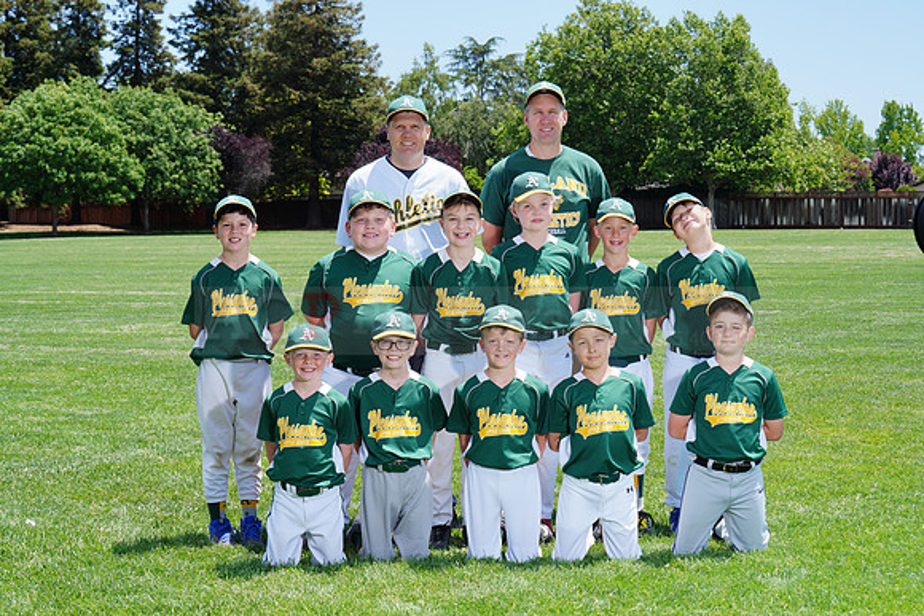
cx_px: 462
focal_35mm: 70
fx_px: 1797
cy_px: 308
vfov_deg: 19.5
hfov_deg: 28.8
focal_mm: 70
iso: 200
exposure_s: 1/200
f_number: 11
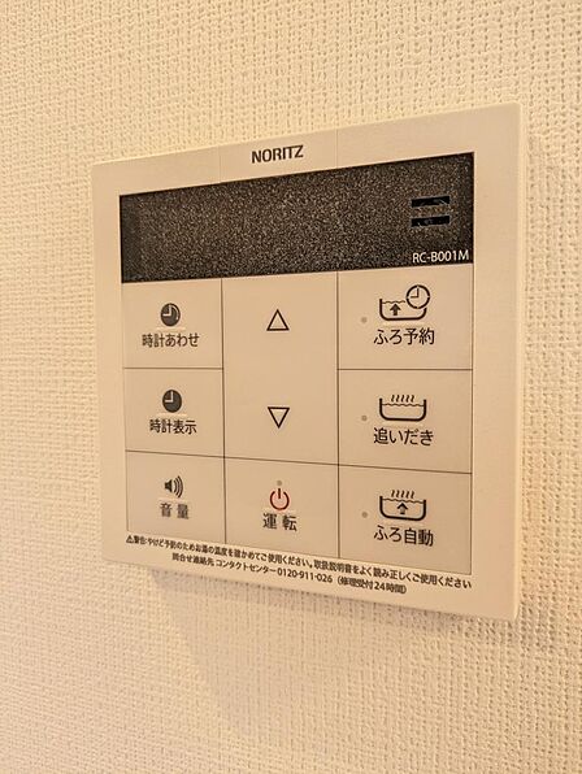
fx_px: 560
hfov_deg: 54.9
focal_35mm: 25
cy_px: 387
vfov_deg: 69.3
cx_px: 291
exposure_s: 1/120
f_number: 1.89
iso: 62
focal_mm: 5.43
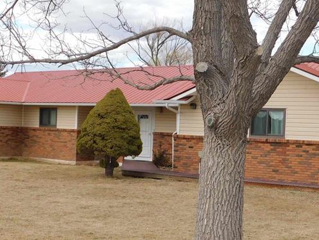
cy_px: 152
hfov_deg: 31.2
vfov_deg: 23.6
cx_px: 144
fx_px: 572
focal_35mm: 62
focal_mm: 5.3
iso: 125
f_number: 3.2
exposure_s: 1/800
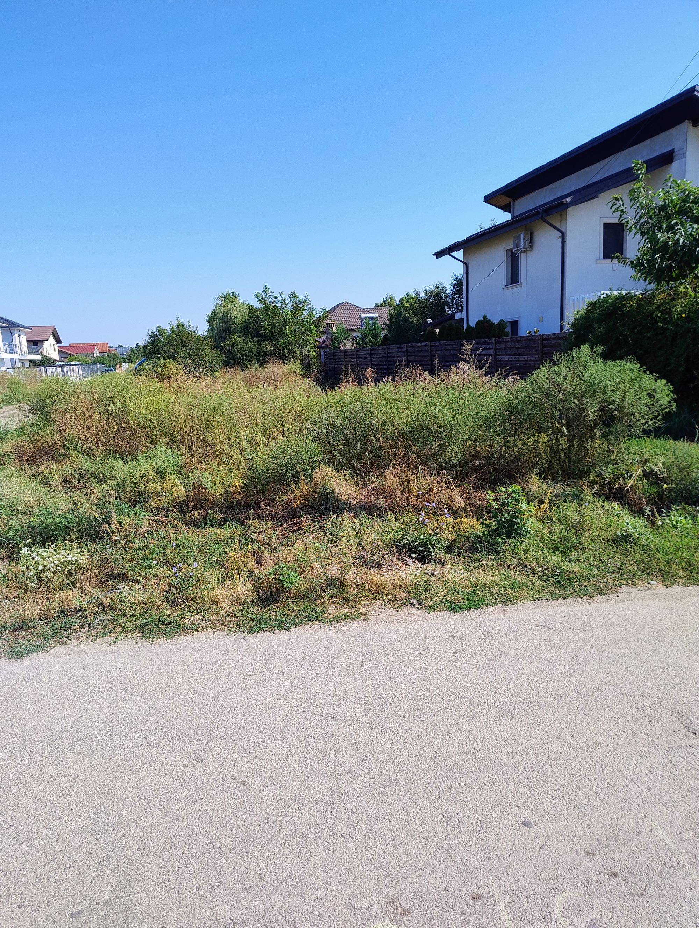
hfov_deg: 56.9
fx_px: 645
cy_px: 464
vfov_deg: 71.5
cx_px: 350
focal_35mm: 24
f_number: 1.8
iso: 100
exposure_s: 1/886
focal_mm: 5.56
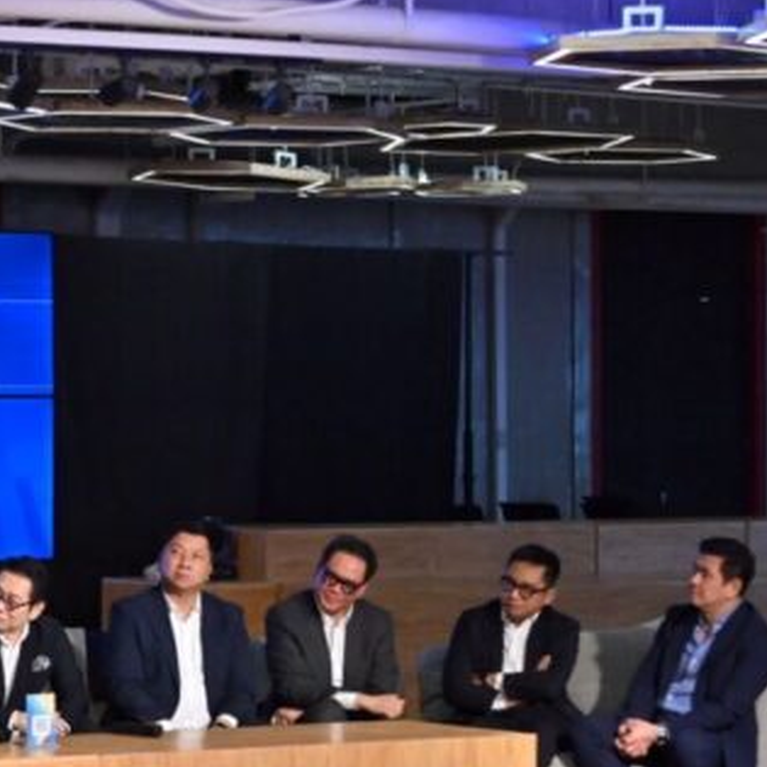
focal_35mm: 145
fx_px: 3635
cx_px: -122
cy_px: 575
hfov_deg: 11.8
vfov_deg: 12.0
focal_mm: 70
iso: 3200
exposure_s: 1/640
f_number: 3.5
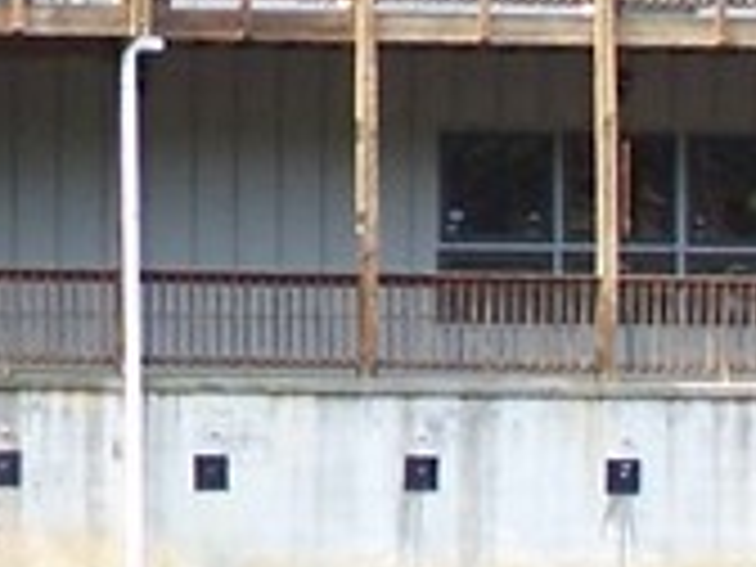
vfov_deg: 3.6
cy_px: -279
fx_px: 8932
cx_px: -243
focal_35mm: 409
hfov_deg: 4.8
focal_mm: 11.1
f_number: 3.2
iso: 80
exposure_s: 1/180
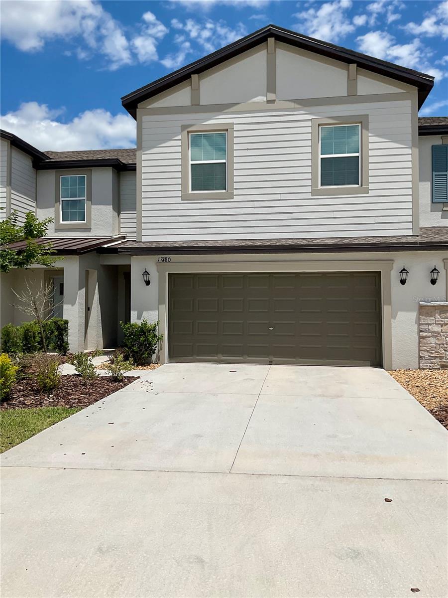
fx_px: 500
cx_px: 224
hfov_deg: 48.2
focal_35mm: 29
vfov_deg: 61.7
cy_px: 299
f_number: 1.8
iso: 16
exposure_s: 1/5814
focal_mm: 3
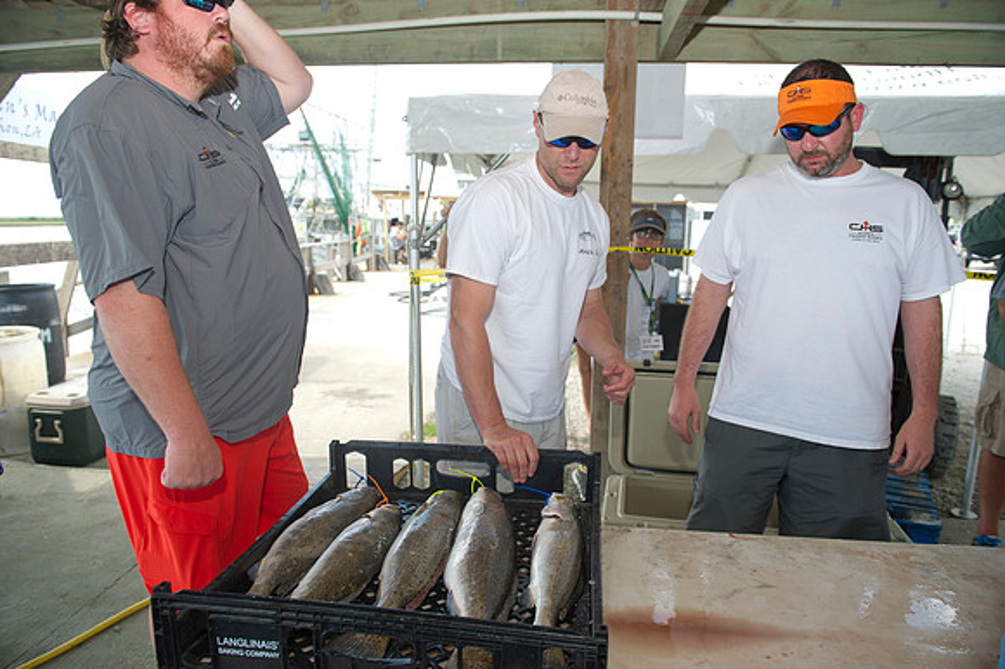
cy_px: 334
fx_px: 670
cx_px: 502
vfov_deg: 53.1
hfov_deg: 73.8
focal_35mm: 24
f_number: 4
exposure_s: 1/200
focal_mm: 24
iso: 125
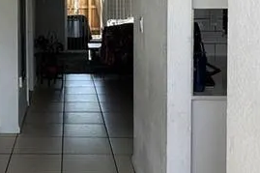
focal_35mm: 65
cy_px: 7
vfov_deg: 20.3
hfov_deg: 30.3
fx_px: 469
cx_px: 53
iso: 80
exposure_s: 1/99
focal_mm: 2.22
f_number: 2.2
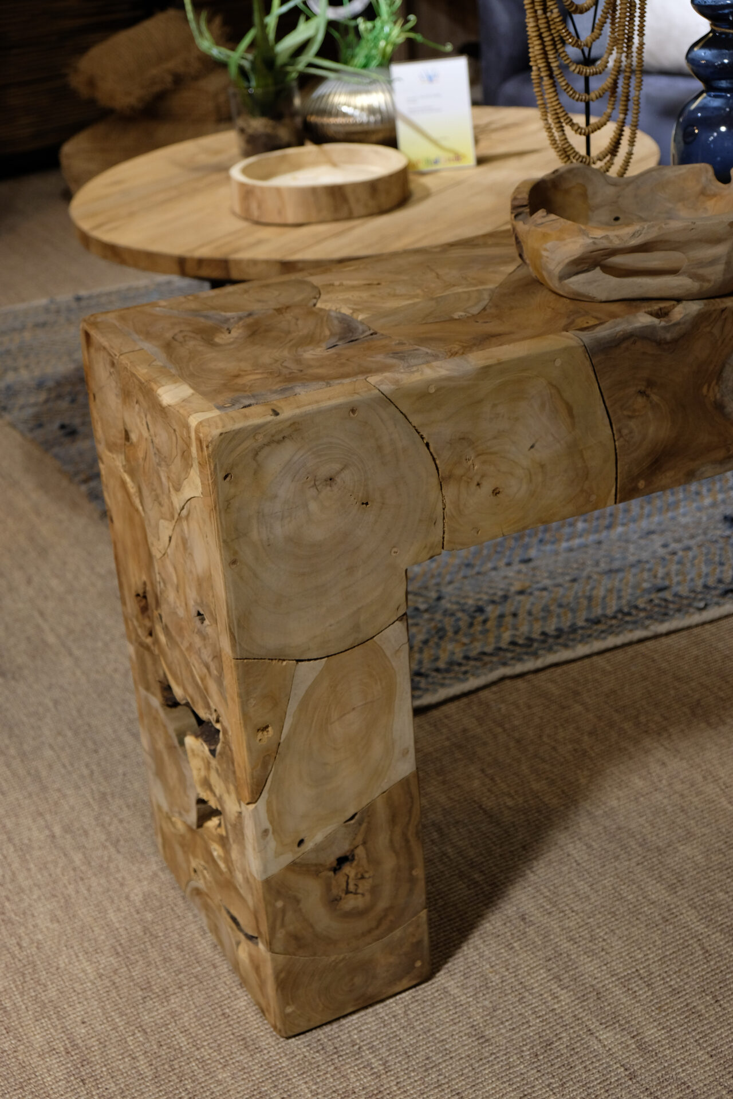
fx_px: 1496
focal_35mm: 49
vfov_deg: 40.3
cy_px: 550
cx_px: 366
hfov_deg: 27.5
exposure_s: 1/58
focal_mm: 32.9
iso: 800
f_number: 3.6
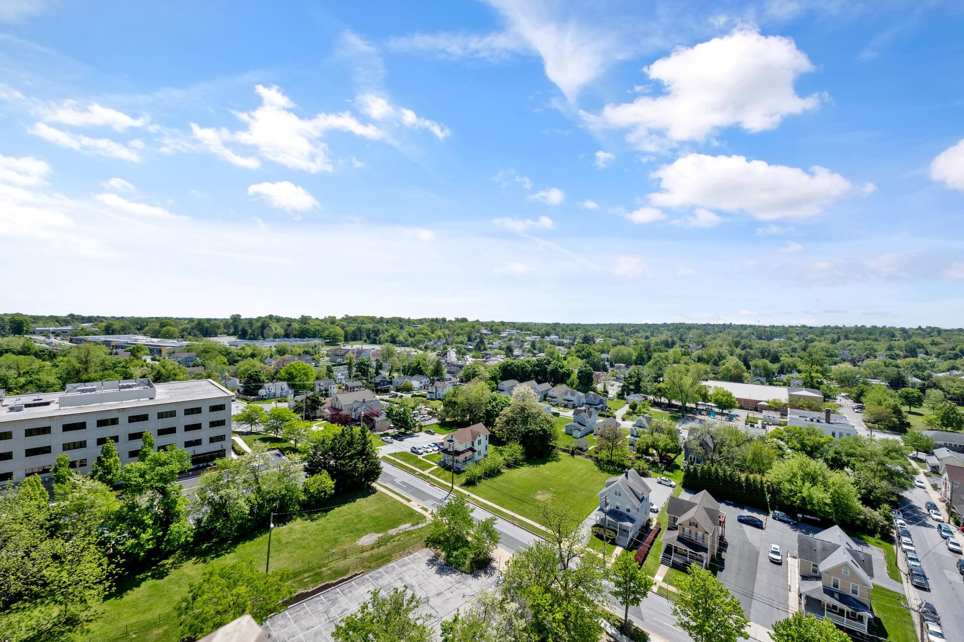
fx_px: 375
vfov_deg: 81.2
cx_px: 482
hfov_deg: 104.3
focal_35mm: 14
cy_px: 321
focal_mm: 14
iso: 320
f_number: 8
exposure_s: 1/1000
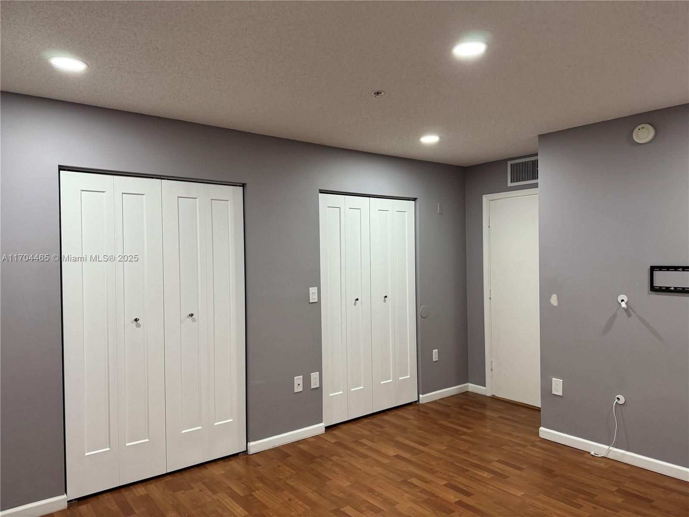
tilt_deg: -1.4
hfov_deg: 71.6
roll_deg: +0.9
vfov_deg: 56.8
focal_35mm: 24
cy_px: 258
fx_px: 478
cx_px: 344
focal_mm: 6.76
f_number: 1.78
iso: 200
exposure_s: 1/120
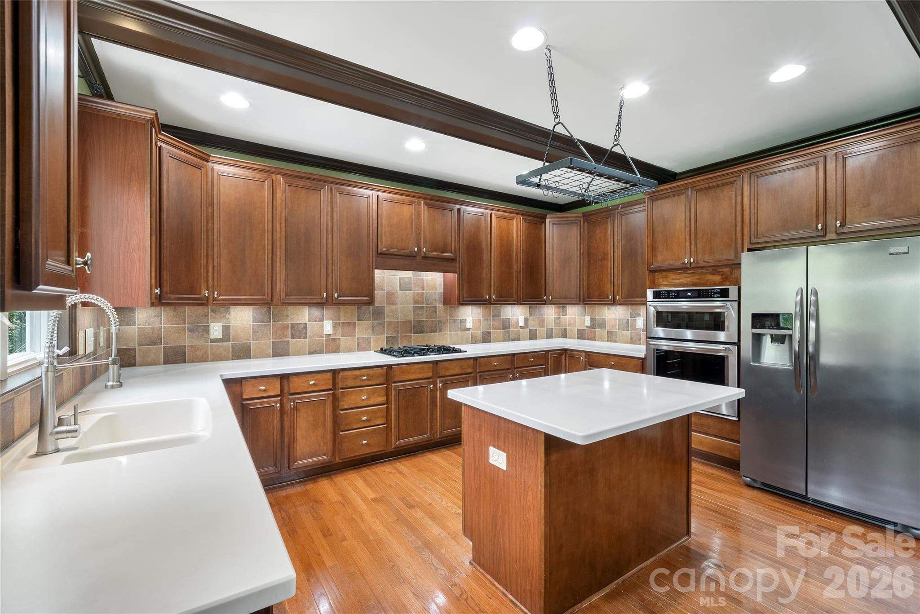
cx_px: 460
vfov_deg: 77.4
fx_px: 383
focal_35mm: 15
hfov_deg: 100.4
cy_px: 307
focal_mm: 15
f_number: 11
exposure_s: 1.6
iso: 100
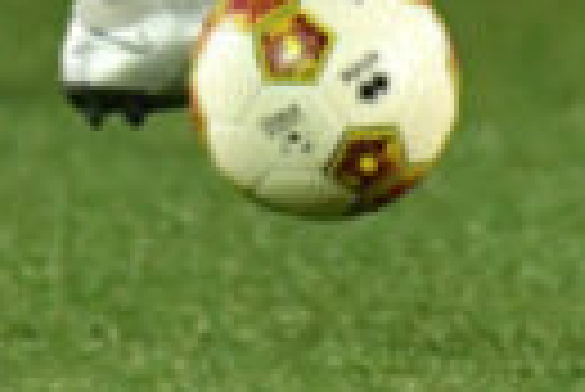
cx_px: -270
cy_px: -746
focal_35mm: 4723
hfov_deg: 0.4
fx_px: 76834
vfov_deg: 0.3
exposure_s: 1/800
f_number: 2.8
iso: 4000
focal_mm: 400
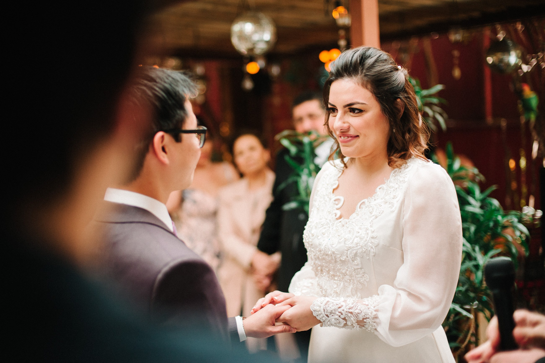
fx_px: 756
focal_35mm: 50
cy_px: 182
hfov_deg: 39.6
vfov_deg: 27.0
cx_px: 272
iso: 800
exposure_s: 1/400
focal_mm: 50
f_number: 1.8
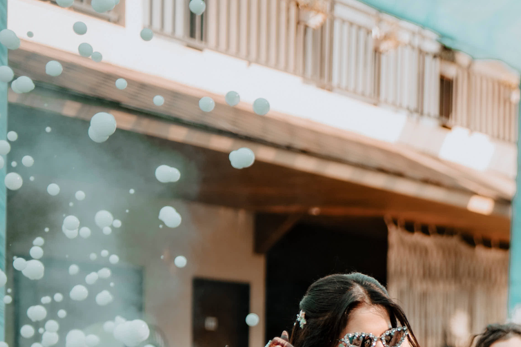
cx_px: 777
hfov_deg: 17.3
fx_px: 1548
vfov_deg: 12.2
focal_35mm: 107
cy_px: 505
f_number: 1.4
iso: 125
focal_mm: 35
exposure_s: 1/1000
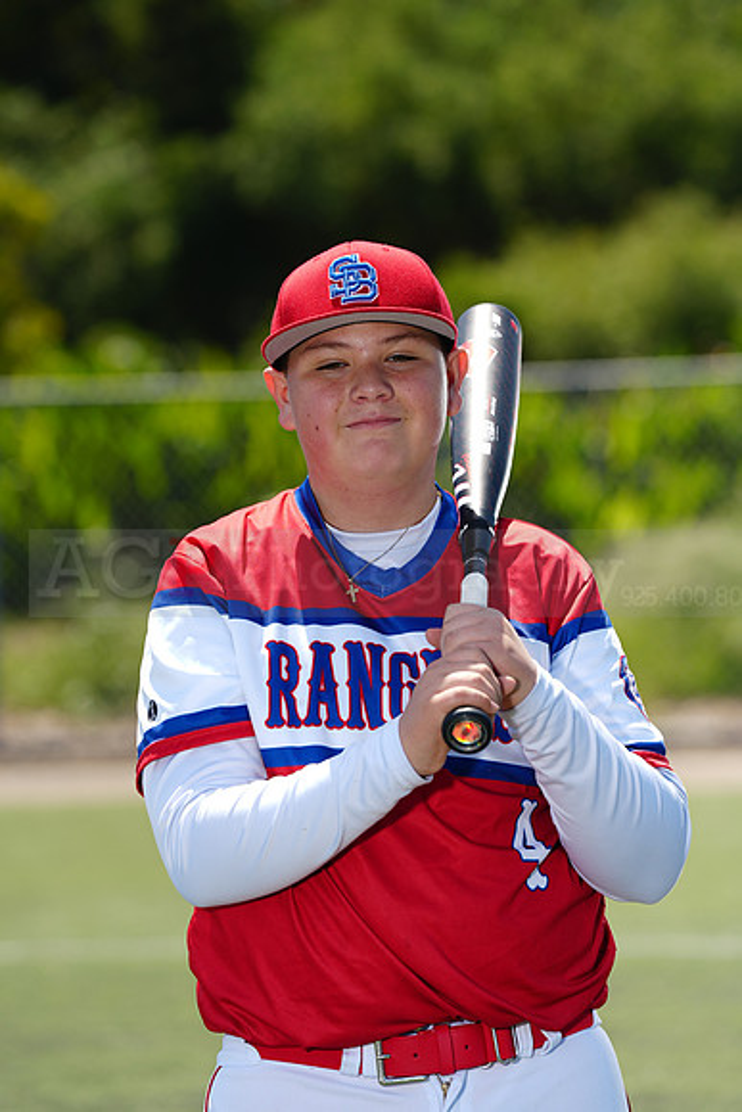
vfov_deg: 10.3
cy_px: 556
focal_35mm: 200
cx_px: 371
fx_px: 6179
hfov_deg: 6.9
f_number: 5
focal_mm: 200
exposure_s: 1/250
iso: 50
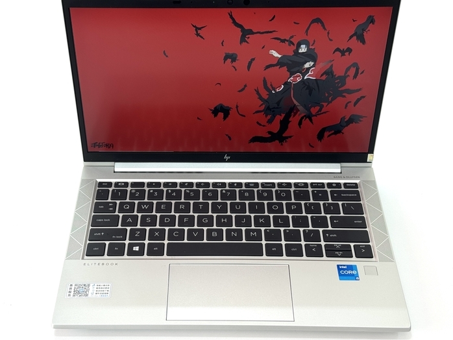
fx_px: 720
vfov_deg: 26.6
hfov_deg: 34.9
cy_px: 155
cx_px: 200
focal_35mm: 55
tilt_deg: -41.2
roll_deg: +1.9
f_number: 1.78
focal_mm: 6.76
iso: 50
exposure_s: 1/129
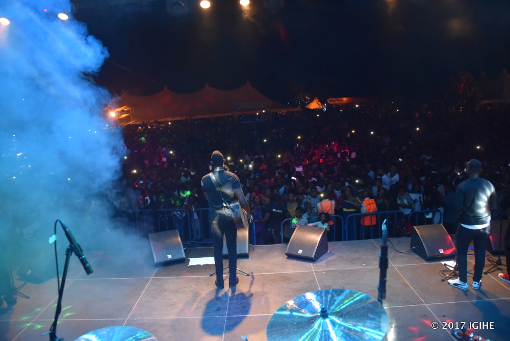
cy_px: 170
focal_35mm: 28
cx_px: 255
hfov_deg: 65.4
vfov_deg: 46.5
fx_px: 397
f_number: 4
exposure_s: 1/500
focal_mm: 28
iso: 3200
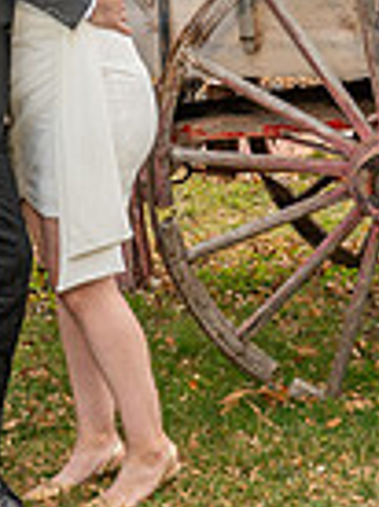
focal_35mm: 140
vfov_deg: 13.2
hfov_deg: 10.6
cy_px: -292
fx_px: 2050
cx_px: 168
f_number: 5.6
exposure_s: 1/125
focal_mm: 24
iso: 200
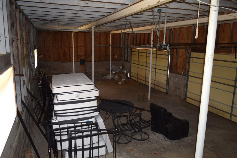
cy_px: 79
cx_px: 118
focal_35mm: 27
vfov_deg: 47.9
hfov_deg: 67.4
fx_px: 178
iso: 1000
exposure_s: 1/60
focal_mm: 18
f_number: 3.5
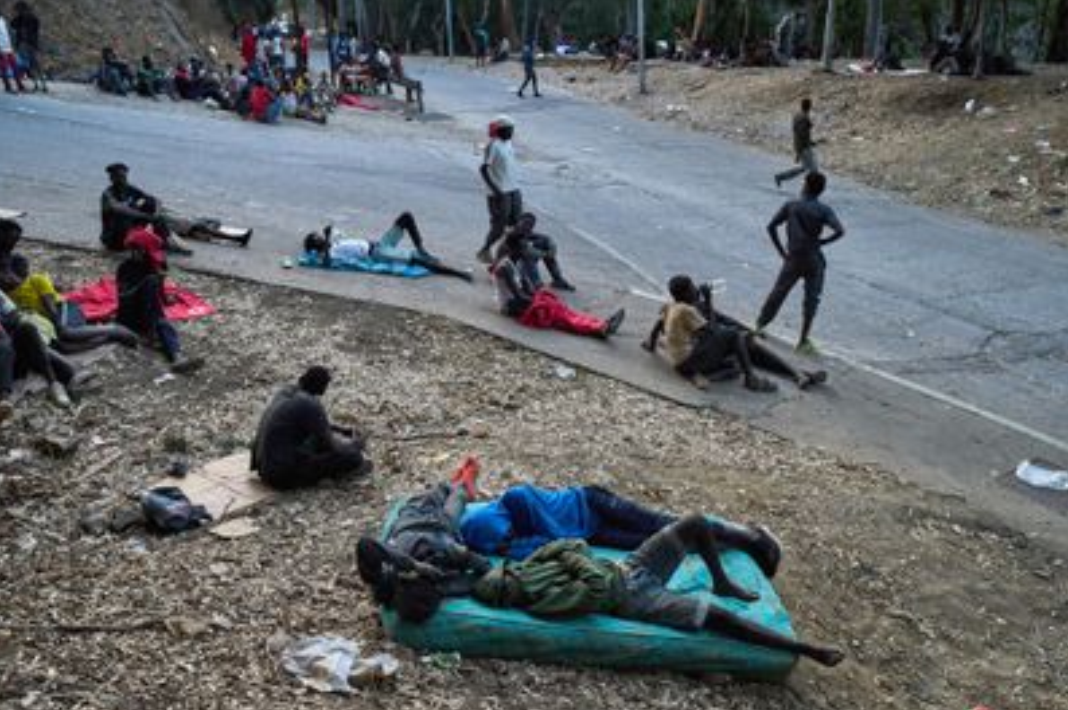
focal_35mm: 36
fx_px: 1067
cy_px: 358
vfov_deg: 36.8
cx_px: 522
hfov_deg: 53.2
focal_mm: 35
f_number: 5
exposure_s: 1/400
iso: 500
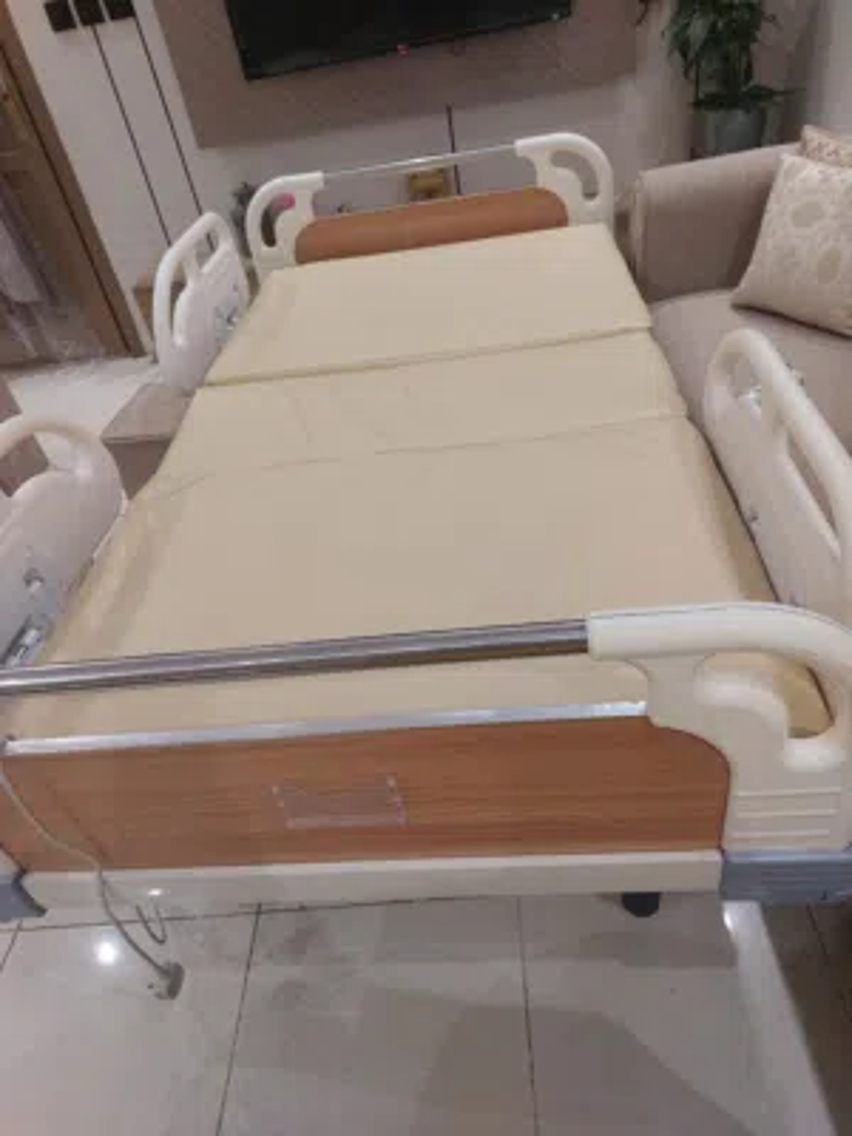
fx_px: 755
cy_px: 568
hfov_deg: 58.9
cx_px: 426
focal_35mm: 23
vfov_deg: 73.9
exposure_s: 1/60
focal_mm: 5.06
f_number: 1.8
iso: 250
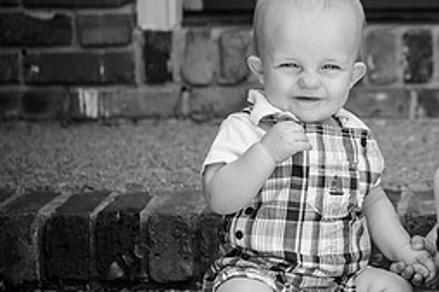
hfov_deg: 13.9
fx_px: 1779
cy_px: 125
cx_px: 429
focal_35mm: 146
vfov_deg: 9.4
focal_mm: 62
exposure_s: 1/1000
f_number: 4
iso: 500
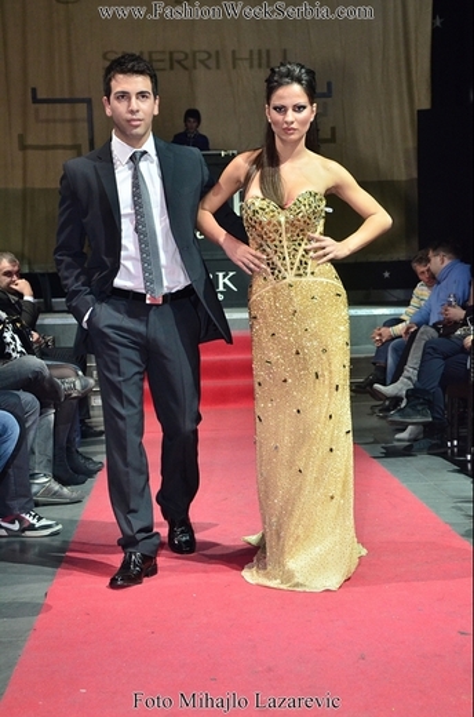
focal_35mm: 68
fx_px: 1340
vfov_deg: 29.9
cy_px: 358
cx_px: 237
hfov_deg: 20.1
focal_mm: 45
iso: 1600
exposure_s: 1/100
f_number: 6.3
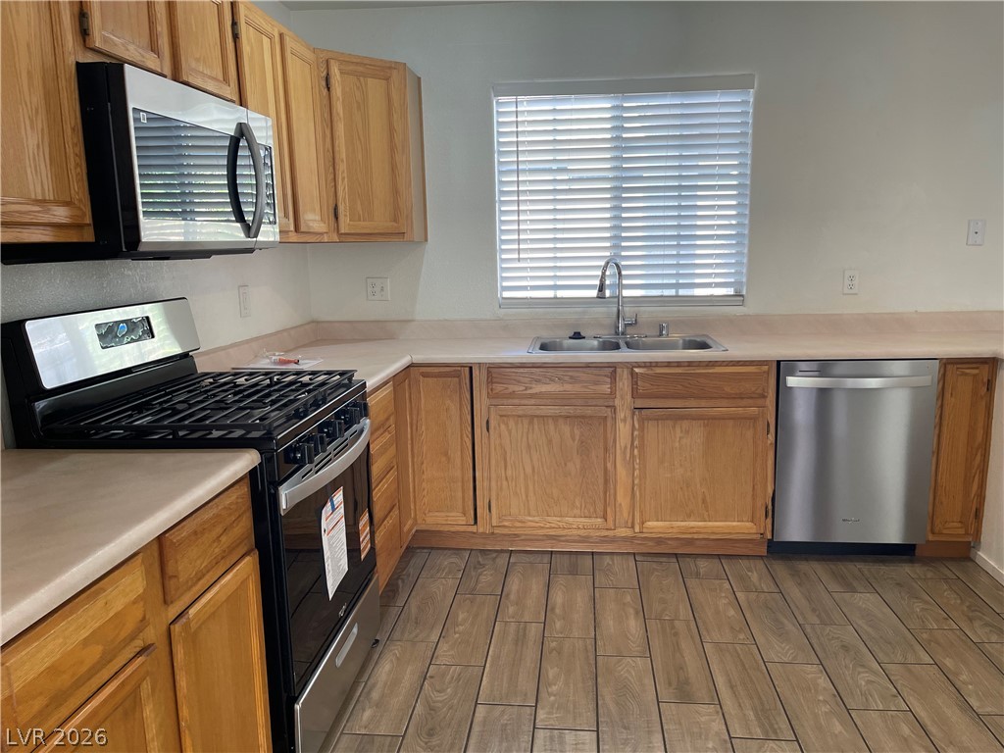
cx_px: 502
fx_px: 725
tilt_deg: -10.7
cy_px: 376
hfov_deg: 69.4
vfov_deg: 54.9
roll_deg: +0.0
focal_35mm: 25
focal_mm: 5.1
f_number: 1.6
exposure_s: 1/120
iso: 100
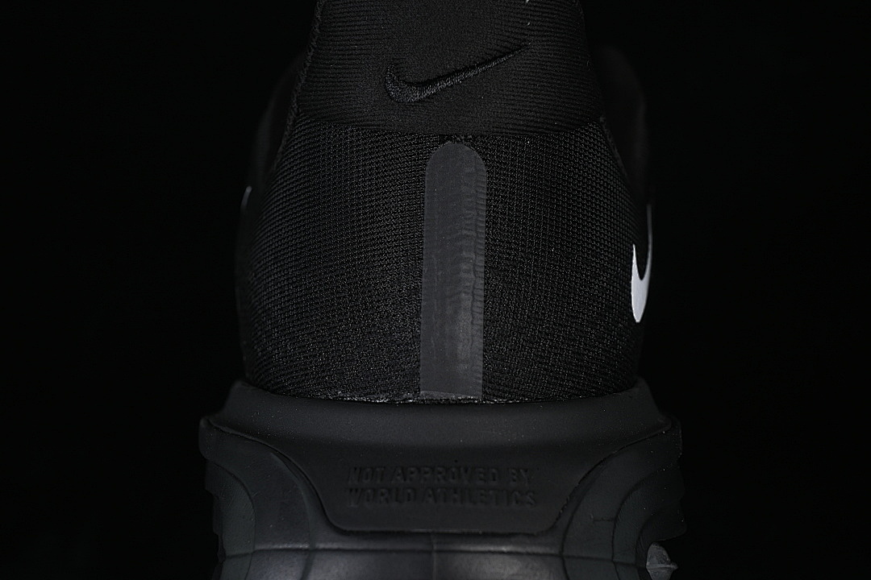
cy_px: 290
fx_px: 1814
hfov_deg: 27.0
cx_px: 436
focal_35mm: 75
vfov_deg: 18.2
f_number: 6.3
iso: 160
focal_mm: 50
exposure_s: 1/50
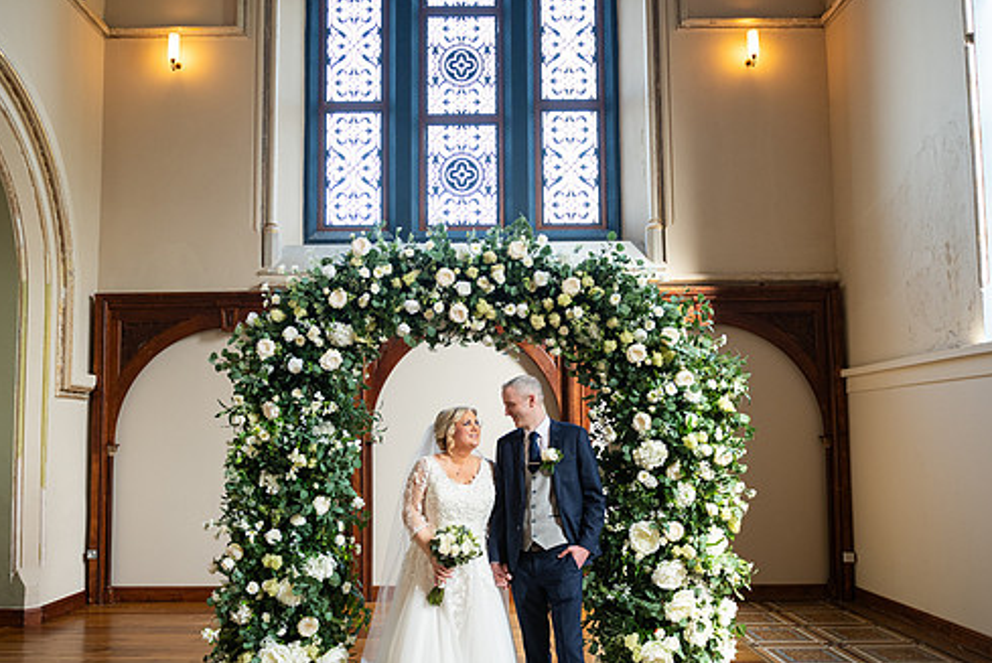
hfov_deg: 58.6
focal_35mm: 32
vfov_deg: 41.1
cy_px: 384
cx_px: 467
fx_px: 883
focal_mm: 27
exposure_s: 1/160
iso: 800
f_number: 3.5
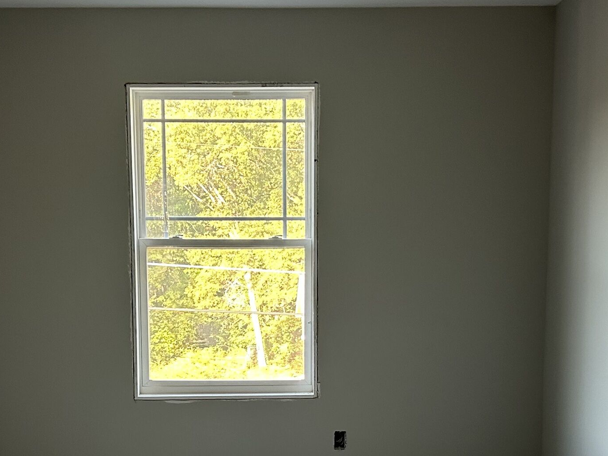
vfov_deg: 24.9
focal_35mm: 58
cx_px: 301
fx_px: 1019
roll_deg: +0.4
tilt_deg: -7.0
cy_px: 350
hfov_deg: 33.2
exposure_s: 1/92
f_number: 1.5
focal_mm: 5.7
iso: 125
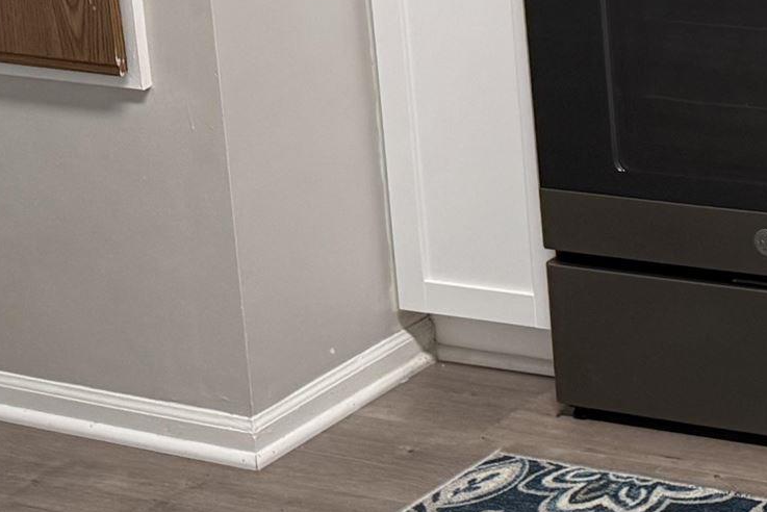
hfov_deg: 16.6
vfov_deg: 12.5
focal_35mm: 104
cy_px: -250
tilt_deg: -8.6
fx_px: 2217
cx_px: 1354
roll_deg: +1.1
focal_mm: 6.76
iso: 160
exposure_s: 1/120
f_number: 1.78
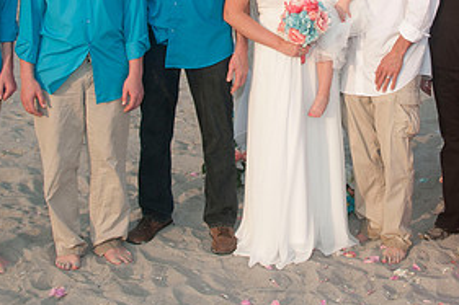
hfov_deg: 29.5
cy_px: 14
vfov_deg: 19.5
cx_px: 305
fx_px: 866
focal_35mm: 68
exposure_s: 1/250
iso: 100
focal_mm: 22
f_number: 7.1
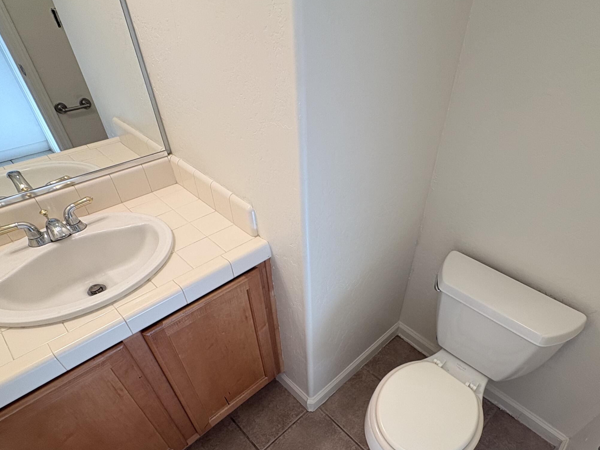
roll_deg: -1.5
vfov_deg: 62.6
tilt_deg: -41.9
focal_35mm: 21
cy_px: 281
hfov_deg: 78.6
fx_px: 364
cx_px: 339
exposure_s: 1/120
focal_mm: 2.22
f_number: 2.2
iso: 100
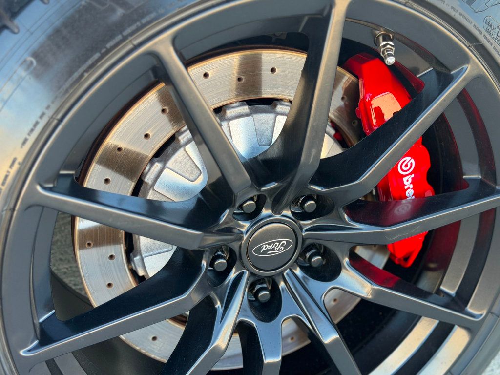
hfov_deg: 39.7
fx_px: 693
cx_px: 250
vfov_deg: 30.3
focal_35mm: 48
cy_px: 188
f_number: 1.78
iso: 160
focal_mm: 6.76
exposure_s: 1/238
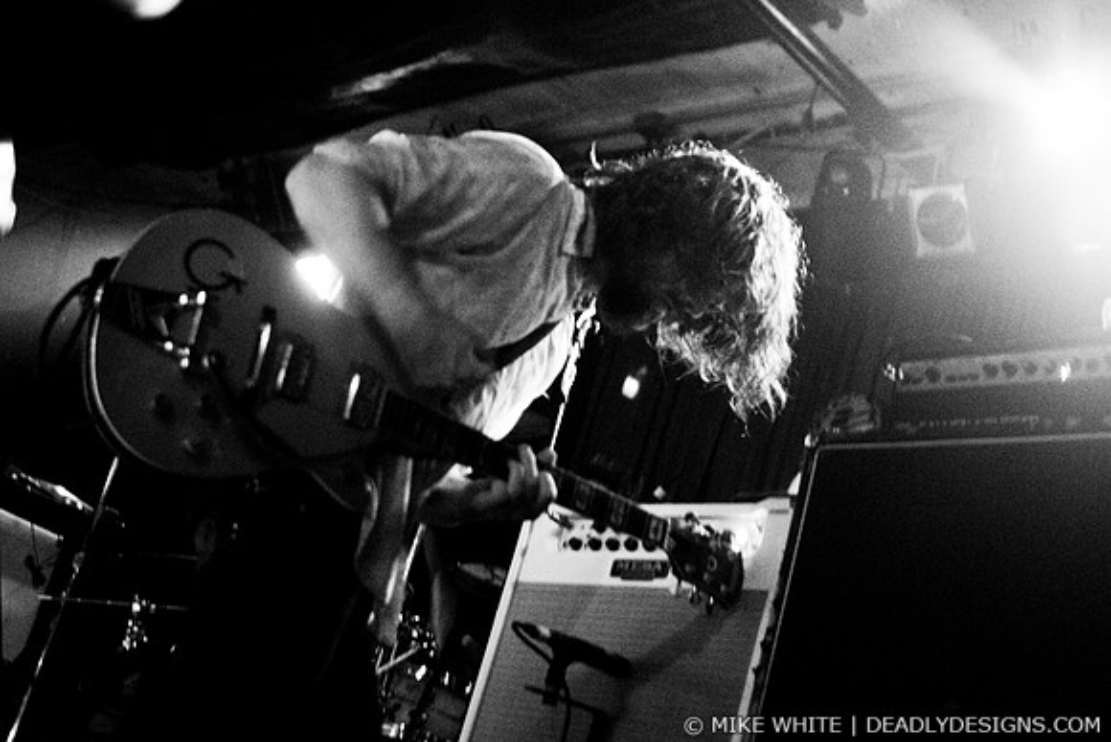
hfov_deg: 43.6
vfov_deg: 29.9
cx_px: 556
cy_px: 371
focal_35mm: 45
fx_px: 1389
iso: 1250
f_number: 1.8
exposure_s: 1/30
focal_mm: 30
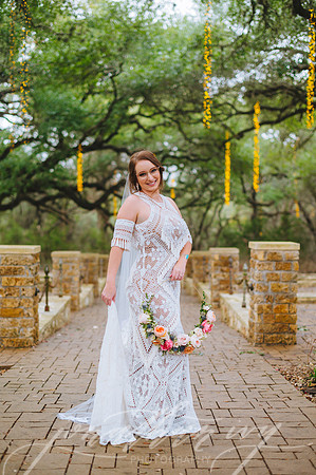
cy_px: 238
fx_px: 660
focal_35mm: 50
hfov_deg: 26.9
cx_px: 158
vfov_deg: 39.6
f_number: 2
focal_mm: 50
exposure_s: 1/400
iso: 320
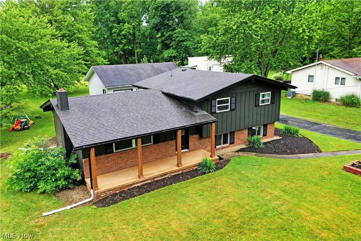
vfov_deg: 46.4
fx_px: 281
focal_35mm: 28
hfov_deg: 65.5
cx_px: 180
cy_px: 120
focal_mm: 10.26
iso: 100
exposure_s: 1/240
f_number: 5
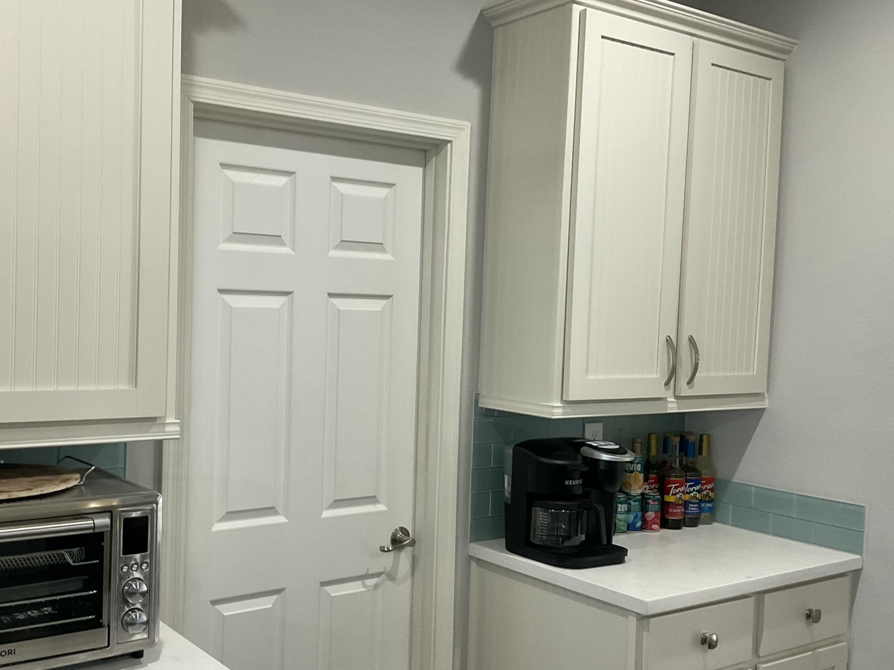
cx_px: 384
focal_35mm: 39
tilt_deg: -4.6
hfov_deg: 47.7
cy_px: 358
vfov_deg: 36.8
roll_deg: -0.7
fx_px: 1007
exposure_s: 1/60
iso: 80
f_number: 1.8
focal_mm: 3
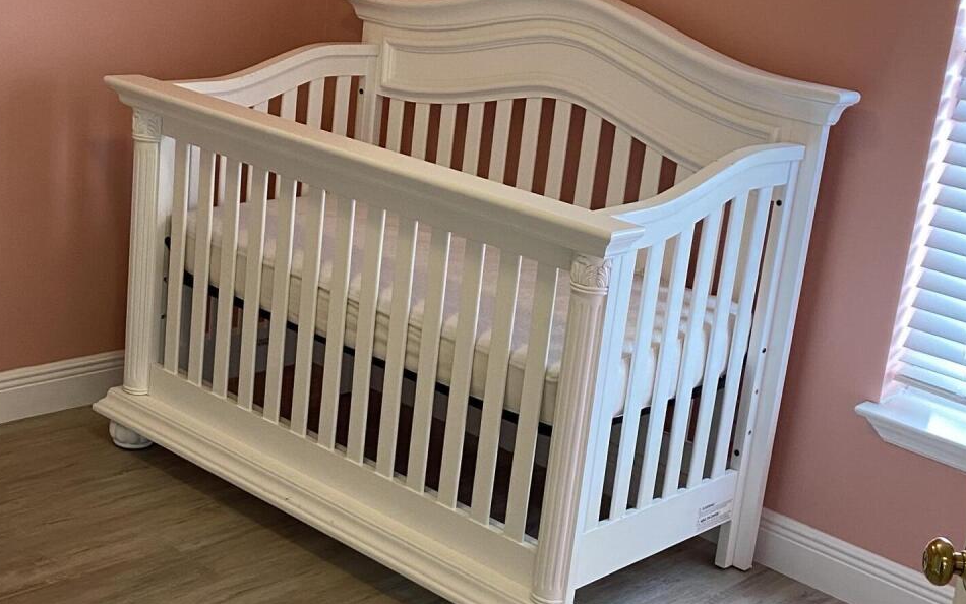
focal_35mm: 58
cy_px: 321
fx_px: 1527
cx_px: 487
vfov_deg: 22.4
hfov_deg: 35.1
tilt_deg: -18.1
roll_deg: -5.5
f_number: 1.8
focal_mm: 4.25
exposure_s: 1/60
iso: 100
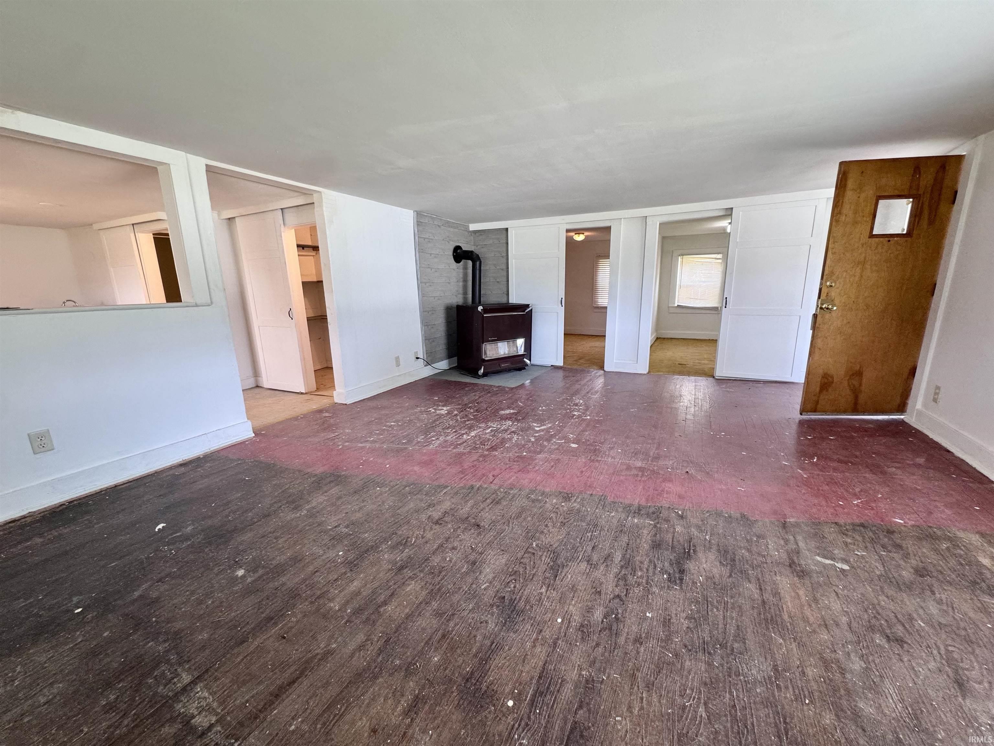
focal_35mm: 14
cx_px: 497
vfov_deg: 85.7
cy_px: 373
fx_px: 402
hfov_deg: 102.1
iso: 200
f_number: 2.2
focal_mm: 2.22
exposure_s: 1/120
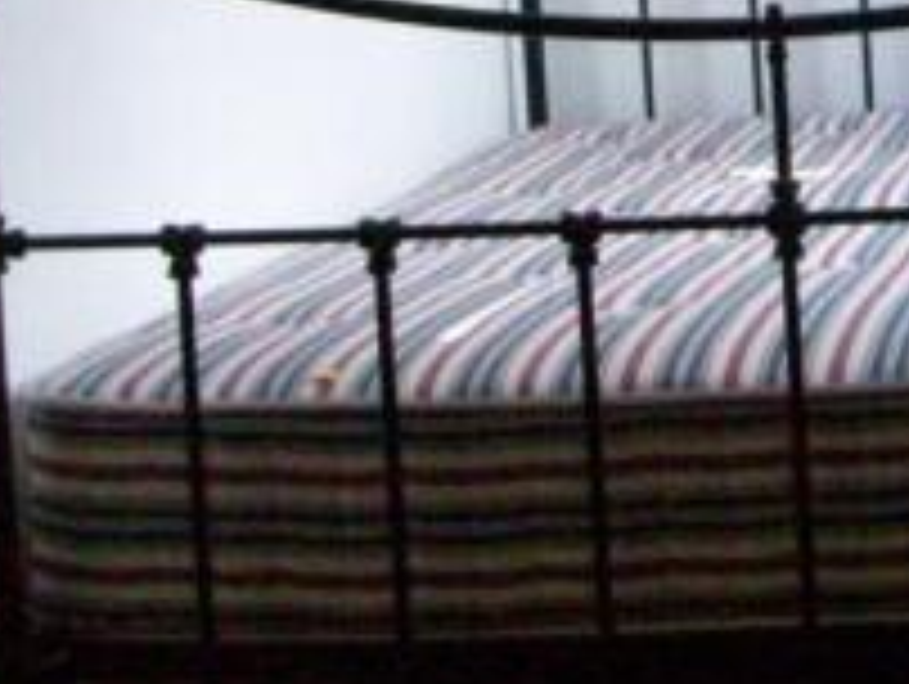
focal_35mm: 98
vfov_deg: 14.5
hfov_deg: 18.6
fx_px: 2576
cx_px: 1172
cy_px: -218
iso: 514
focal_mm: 5.7
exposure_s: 1/128
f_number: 2.8
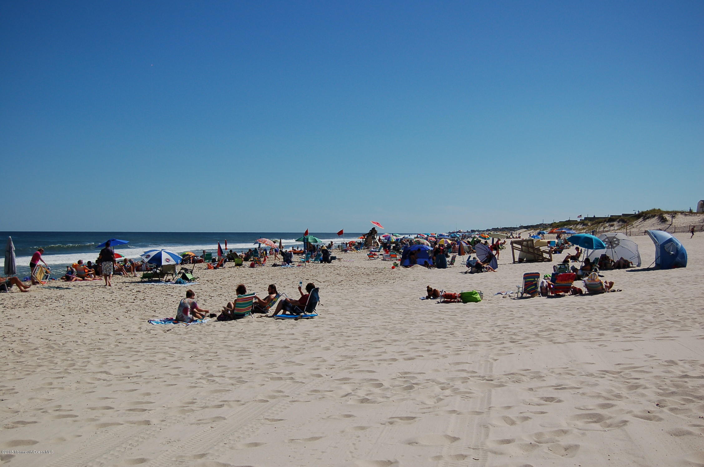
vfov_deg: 31.8
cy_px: 234
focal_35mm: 42
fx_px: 820
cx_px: 352
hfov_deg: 46.5
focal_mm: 28
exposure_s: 1/3200
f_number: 5
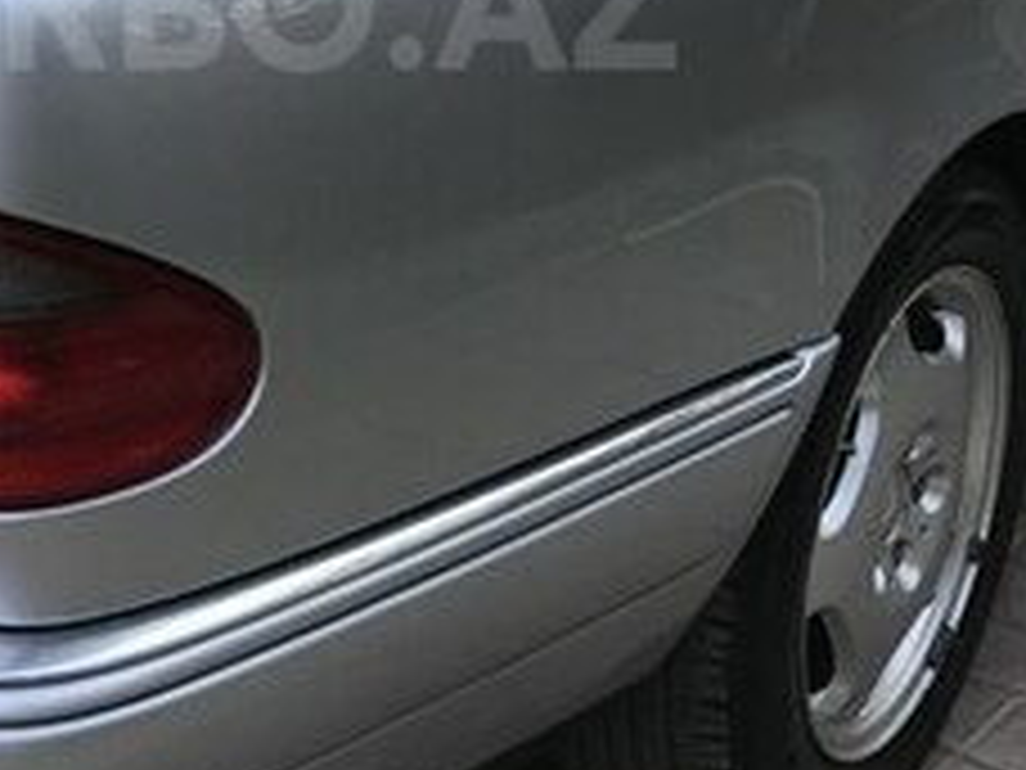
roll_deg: -2.3
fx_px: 2401
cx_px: 216
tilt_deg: -16.1
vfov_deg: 17.8
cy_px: 2
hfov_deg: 23.8
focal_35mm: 81
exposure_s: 1/164
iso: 20
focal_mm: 3.99
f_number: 1.8
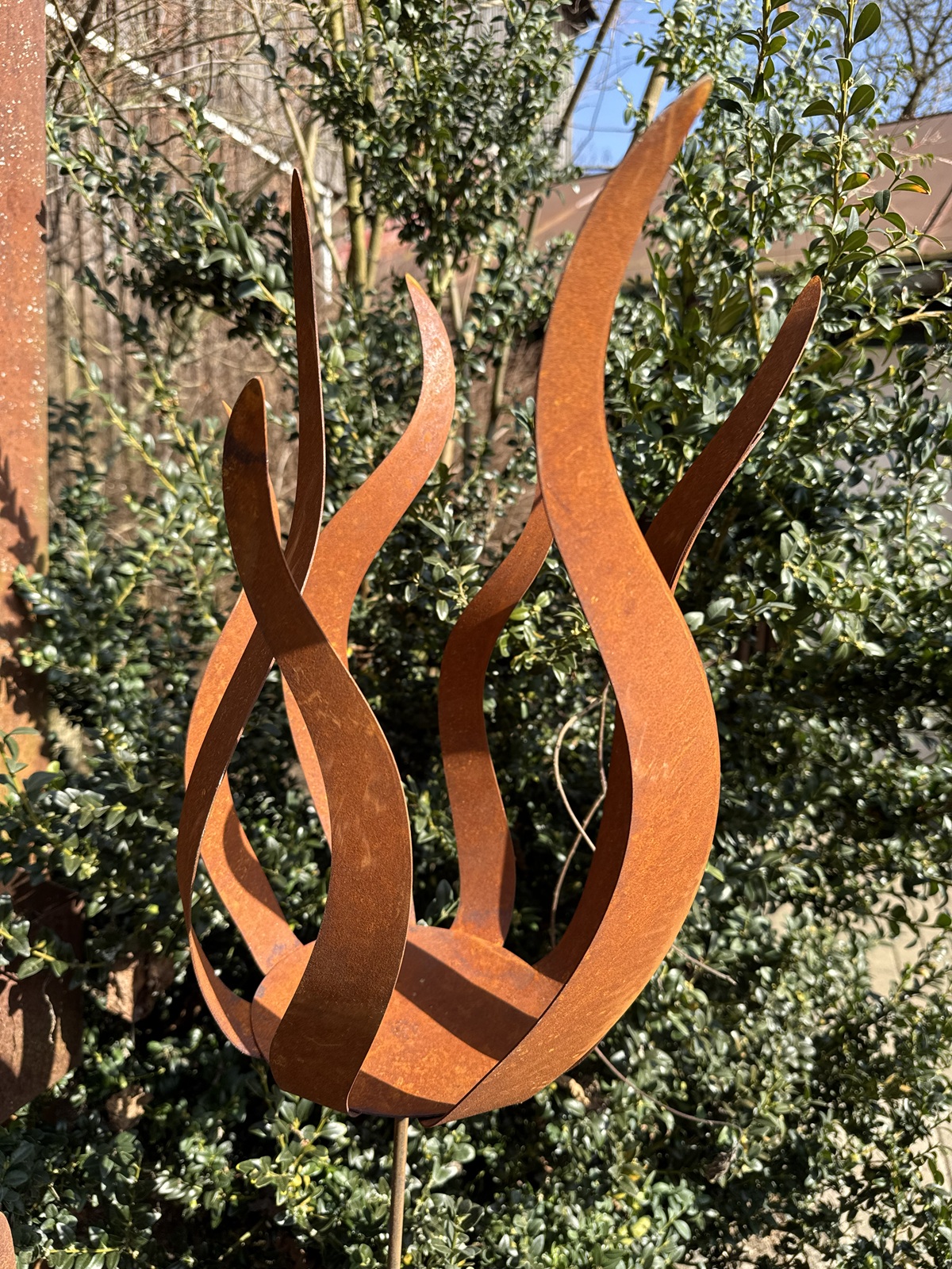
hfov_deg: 56.8
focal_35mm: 24
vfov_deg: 71.6
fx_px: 880
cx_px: 476
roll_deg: -1.7
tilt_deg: -8.8
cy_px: 634
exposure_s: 1/1238
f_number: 1.78
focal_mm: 6.76
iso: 80
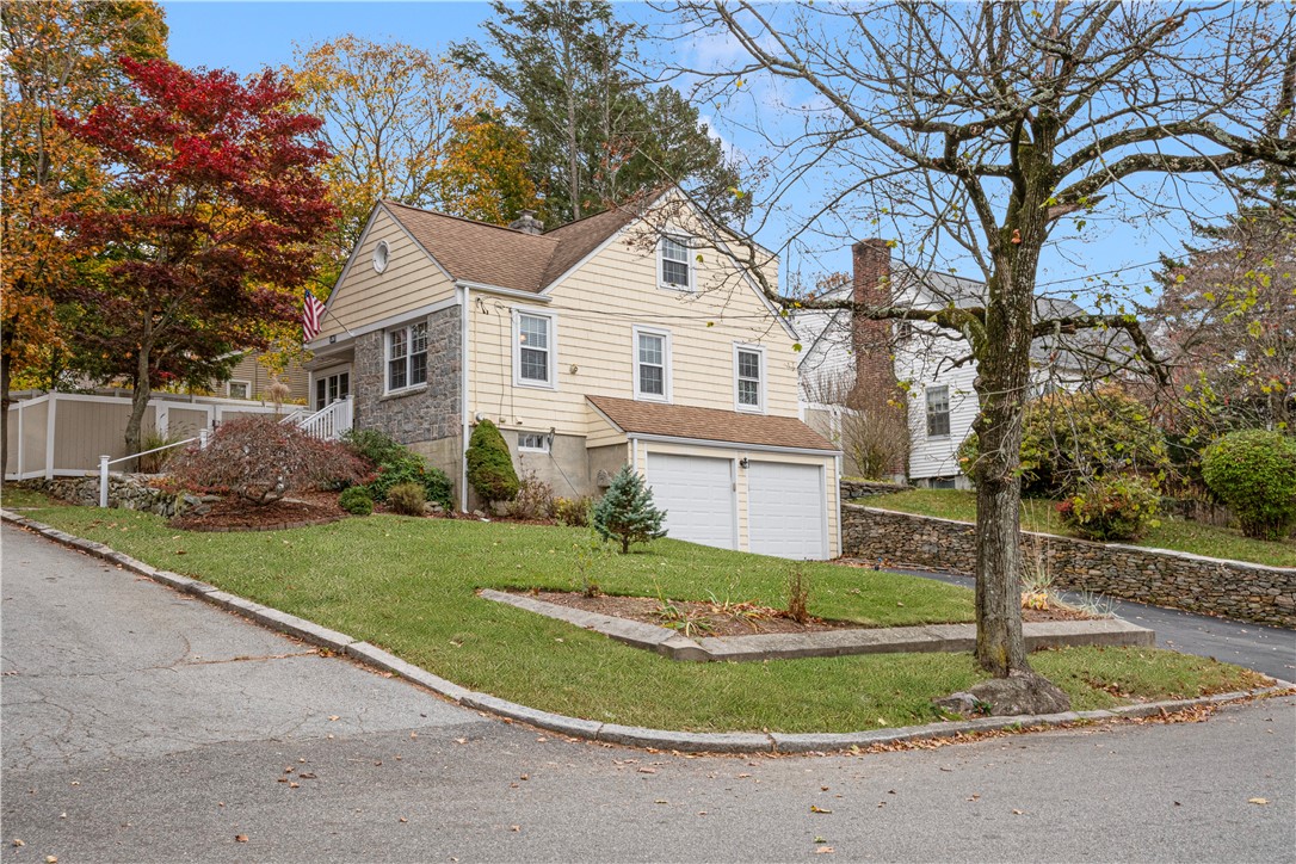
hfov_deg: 57.2
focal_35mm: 33
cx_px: 648
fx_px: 1188
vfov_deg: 40.0
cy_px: 432
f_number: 14
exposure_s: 1/60
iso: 400
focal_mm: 22
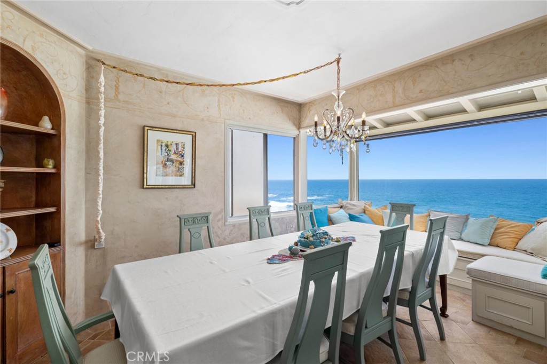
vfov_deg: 73.7
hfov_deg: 96.8
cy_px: 182
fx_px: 243
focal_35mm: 16
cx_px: 274
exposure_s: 1/25
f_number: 8
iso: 200
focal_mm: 16
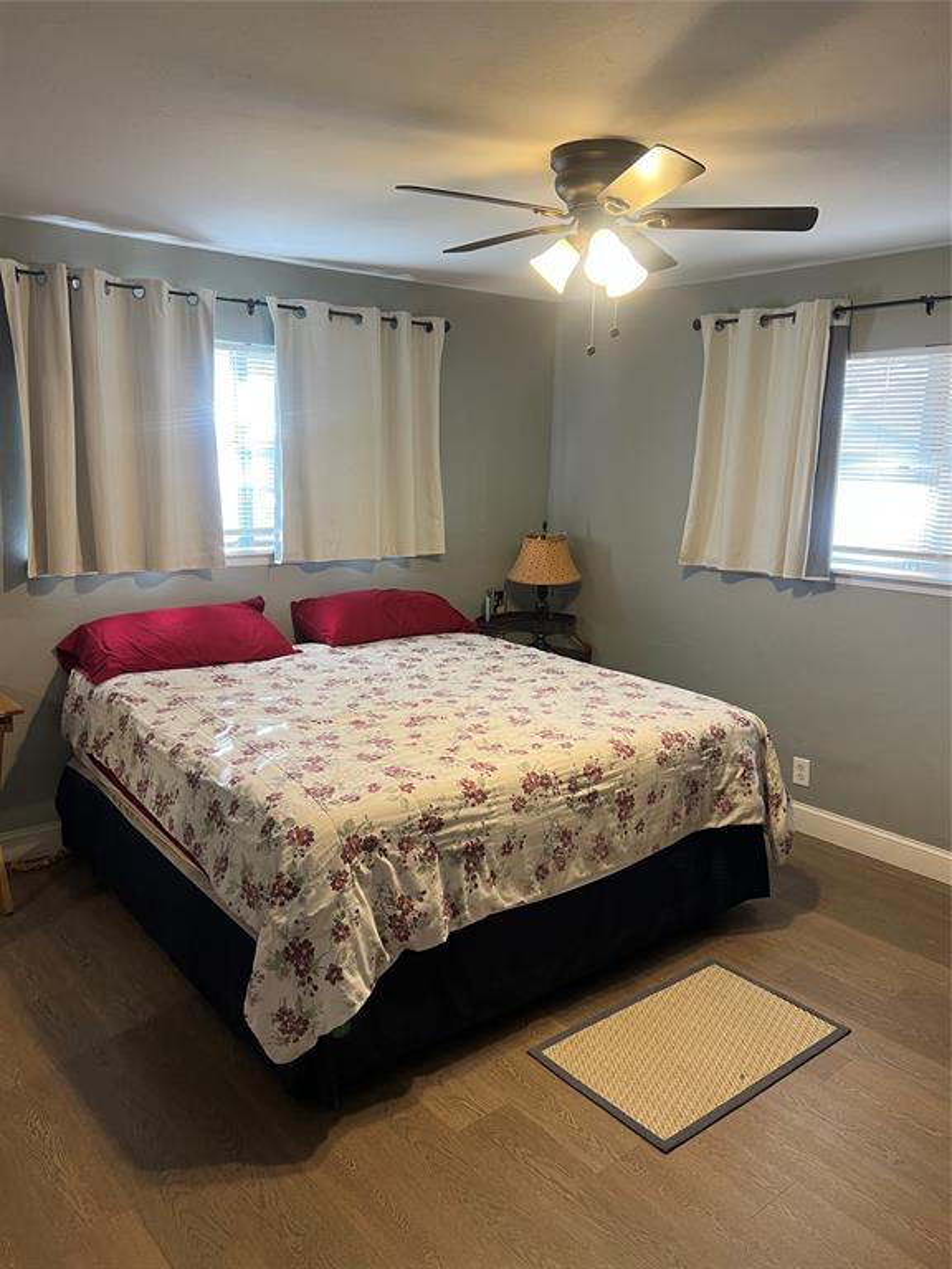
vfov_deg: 67.3
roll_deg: -1.2
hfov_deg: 53.1
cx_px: 476
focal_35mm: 26
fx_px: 953
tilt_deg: -12.0
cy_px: 634
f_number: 1.5
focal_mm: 5.7
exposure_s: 1/60
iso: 100
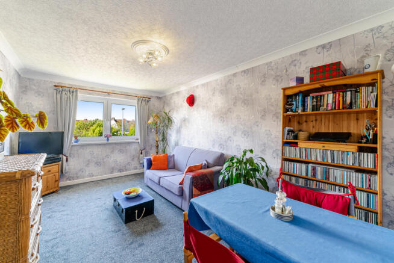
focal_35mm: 14
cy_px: 132
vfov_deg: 81.3
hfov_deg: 104.2
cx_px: 197
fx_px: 153
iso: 200
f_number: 8
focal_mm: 14
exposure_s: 1/250
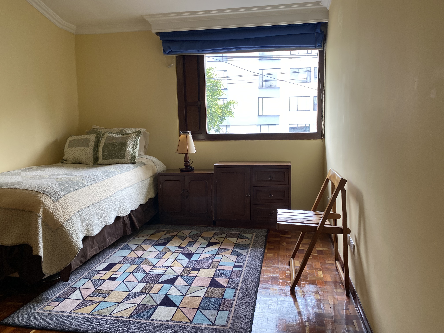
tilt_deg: -8.5
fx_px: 333
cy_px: 166
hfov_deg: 67.3
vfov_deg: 53.1
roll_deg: +2.2
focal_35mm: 26
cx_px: 222
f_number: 1.8
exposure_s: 1/111
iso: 125
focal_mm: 4.25
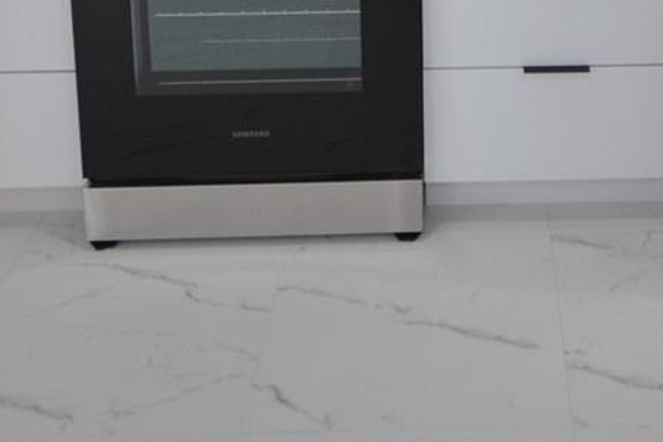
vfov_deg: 20.4
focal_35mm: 53
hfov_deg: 36.5
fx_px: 976
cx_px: 508
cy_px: -286
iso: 400
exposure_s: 1/80
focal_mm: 10
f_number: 4.5
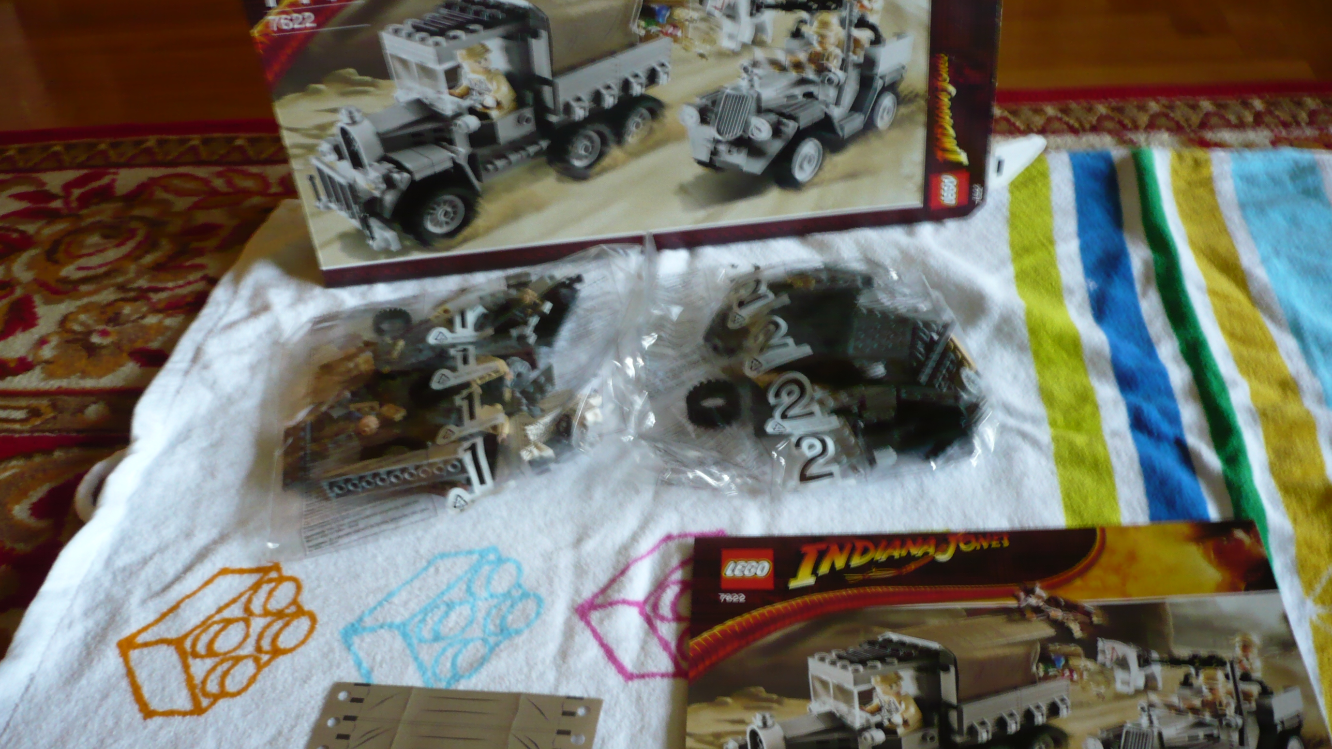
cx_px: 675
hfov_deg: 51.6
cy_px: 468
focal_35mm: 39
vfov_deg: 30.3
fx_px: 1378
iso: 200
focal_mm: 5.8
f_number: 2.8
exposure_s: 1/20
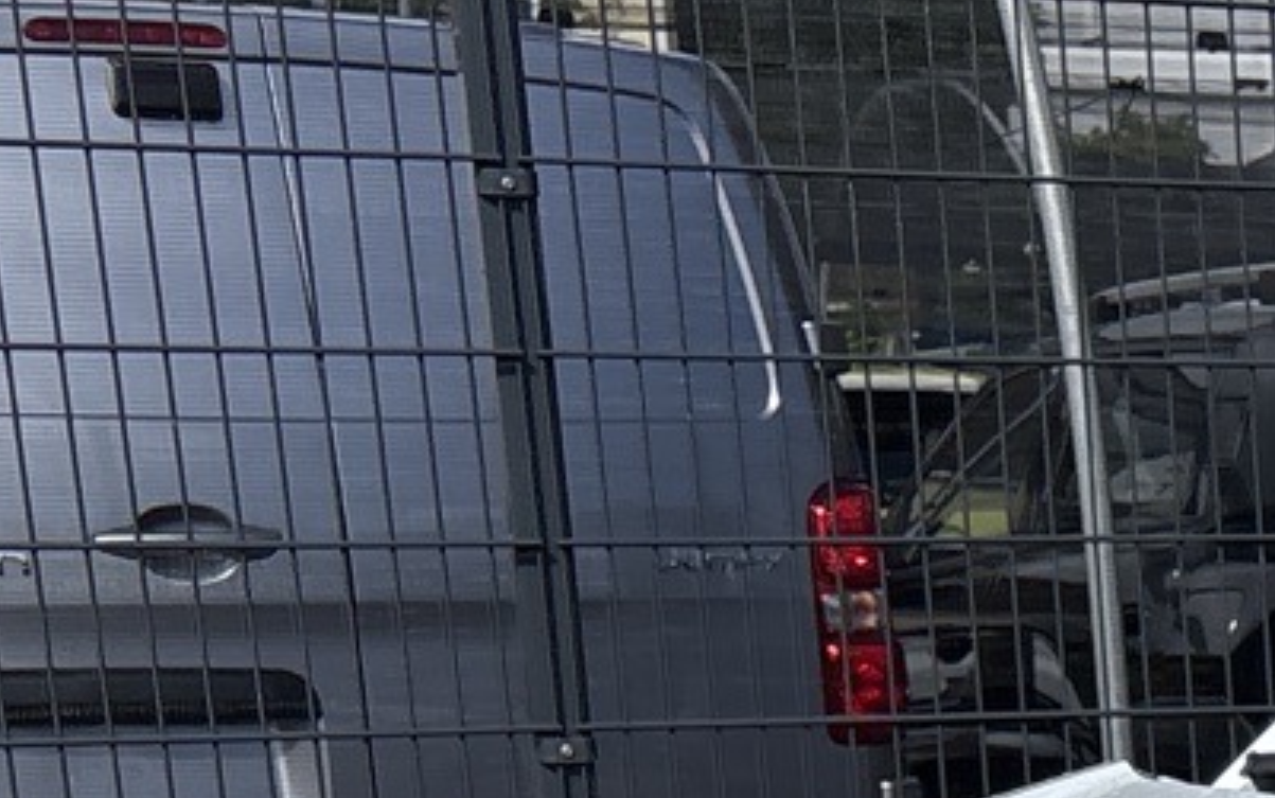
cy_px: 1704
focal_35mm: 132
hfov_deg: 14.1
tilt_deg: -14.9
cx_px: 2280
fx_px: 4589
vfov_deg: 9.2
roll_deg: +0.7
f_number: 1.6
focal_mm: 5.96
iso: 50
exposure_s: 1/6711
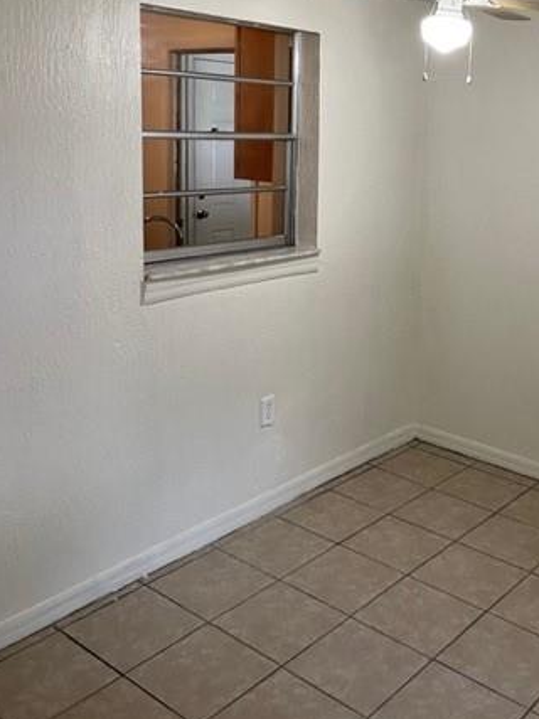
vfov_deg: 47.0
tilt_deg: -9.5
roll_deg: -2.0
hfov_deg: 36.3
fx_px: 810
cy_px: 231
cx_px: 369
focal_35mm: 39
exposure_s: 1/60
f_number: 1.6
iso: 160
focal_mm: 5.1
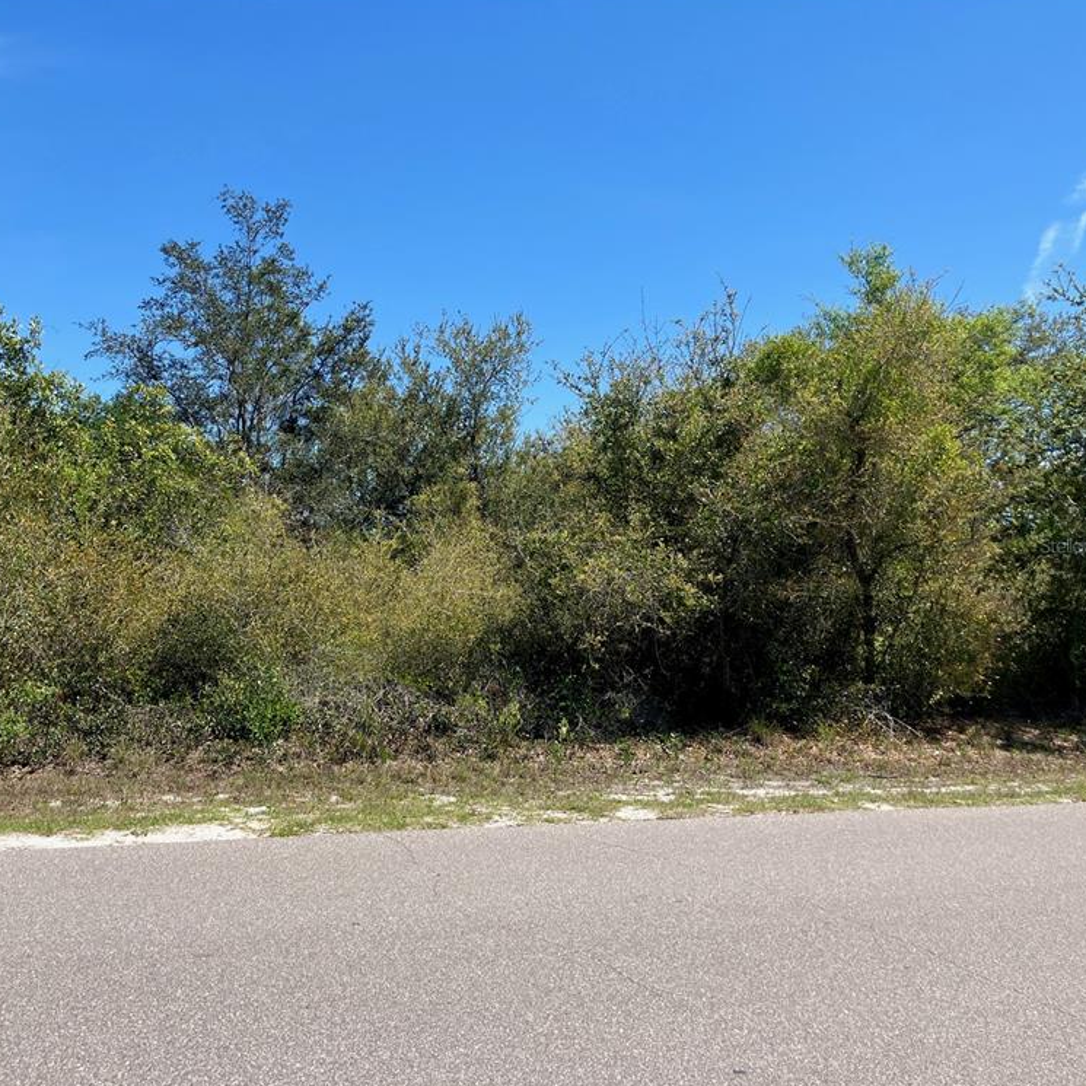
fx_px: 1207
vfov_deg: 48.5
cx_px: 382
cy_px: 545
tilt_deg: +4.0
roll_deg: -0.9
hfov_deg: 47.8
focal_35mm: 34
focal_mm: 3.99
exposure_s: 1/1675
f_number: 1.8
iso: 32
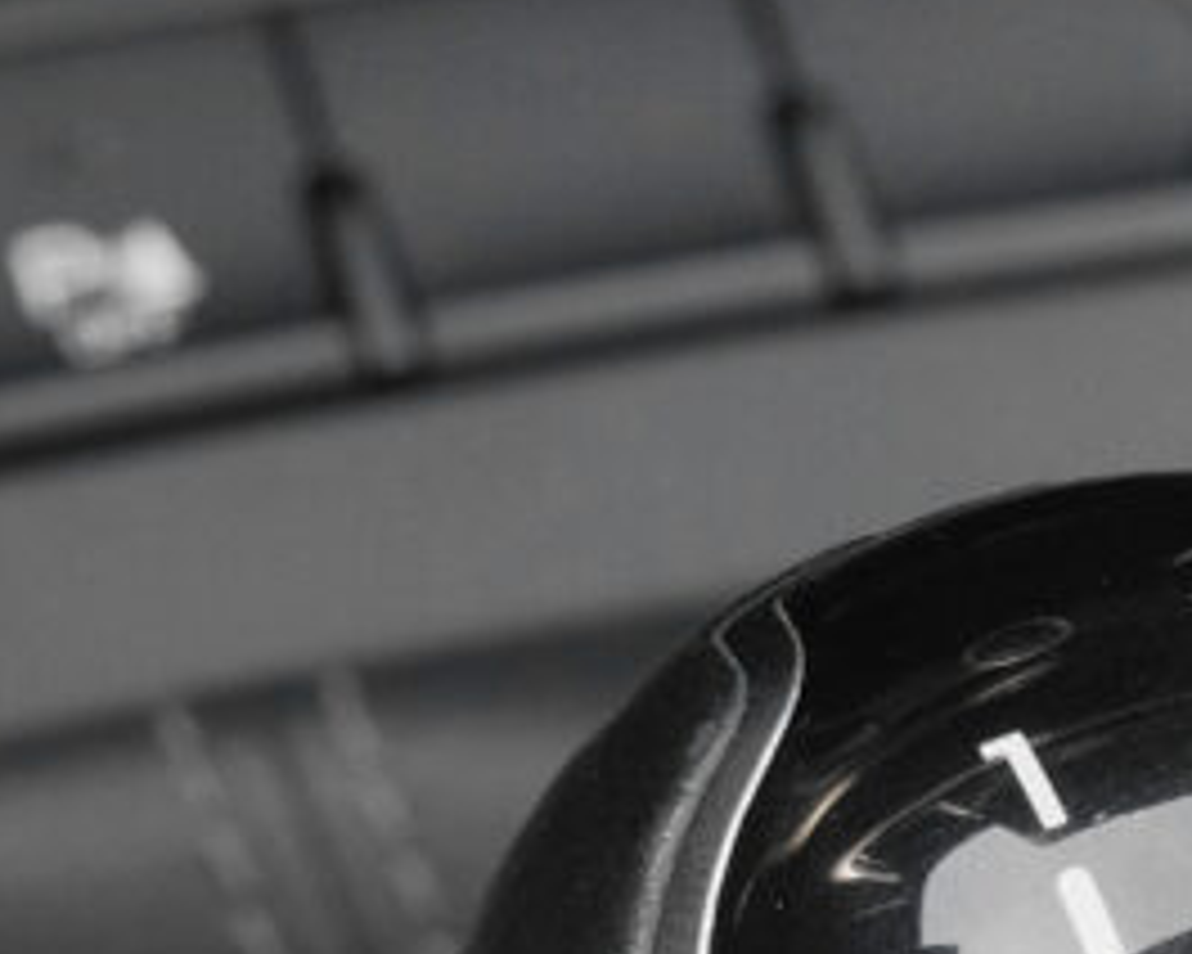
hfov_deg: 10.4
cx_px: 886
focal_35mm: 185
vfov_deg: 8.3
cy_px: 1222
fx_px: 6527
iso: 2000
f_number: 9
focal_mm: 34.3
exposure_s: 1/125
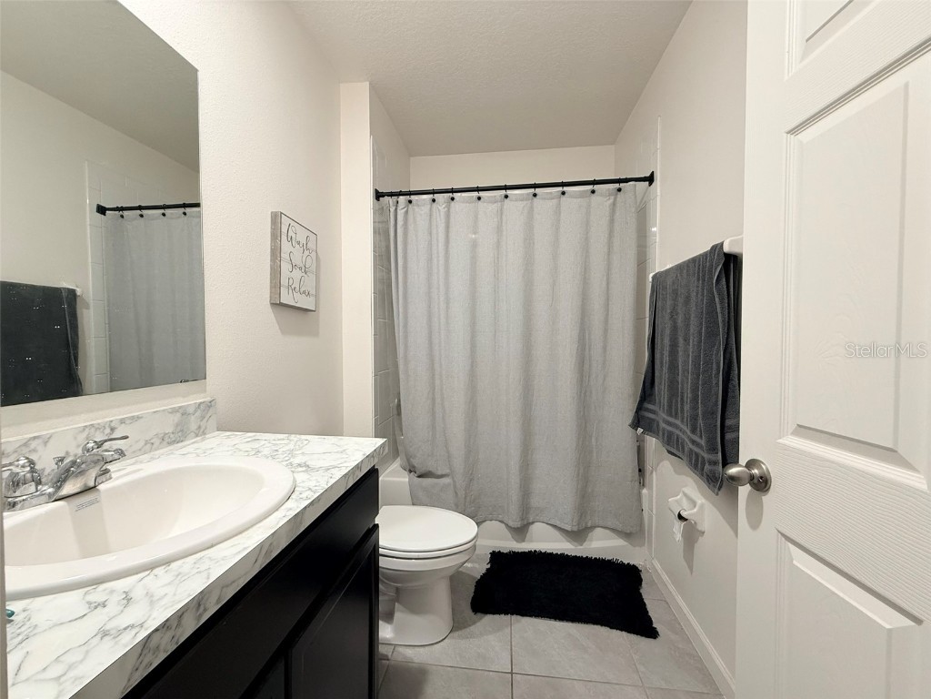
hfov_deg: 102.1
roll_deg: -0.6
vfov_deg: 85.7
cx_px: 466
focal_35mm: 14
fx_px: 377
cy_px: 350
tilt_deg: -1.2
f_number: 2.2
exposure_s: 1/60
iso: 200
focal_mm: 2.22
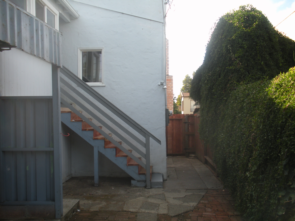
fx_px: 298
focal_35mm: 35
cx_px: 148
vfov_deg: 40.7
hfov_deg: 52.6
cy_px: 110
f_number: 3.5
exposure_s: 1/192
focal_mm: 6.3
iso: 64
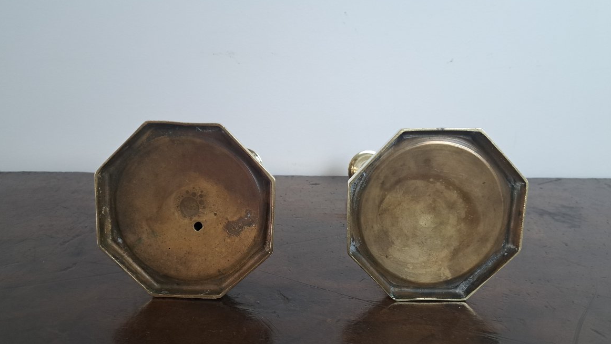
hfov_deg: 69.8
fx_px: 437
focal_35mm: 27
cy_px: 196
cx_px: 297
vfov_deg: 42.8
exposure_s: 1/50
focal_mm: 5.23
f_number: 1.8
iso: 100
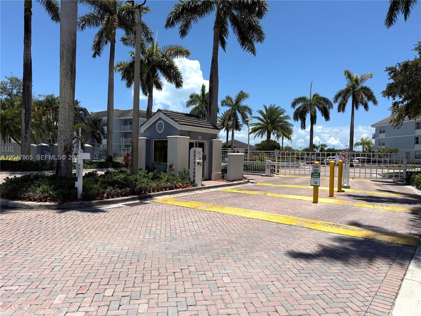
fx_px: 292
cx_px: 210
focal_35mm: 24
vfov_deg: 56.8
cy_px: 158
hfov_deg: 71.6
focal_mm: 6.76
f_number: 1.78
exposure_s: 1/7353
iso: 80
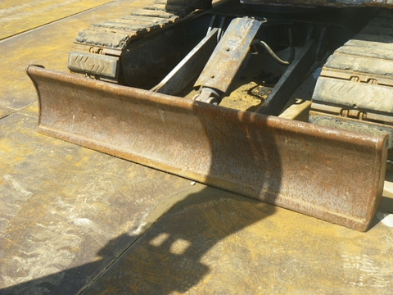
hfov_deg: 44.8
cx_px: 196
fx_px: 477
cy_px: 148
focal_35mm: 42
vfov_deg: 34.3
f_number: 4.2
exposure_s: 1/200
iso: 80
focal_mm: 7.5
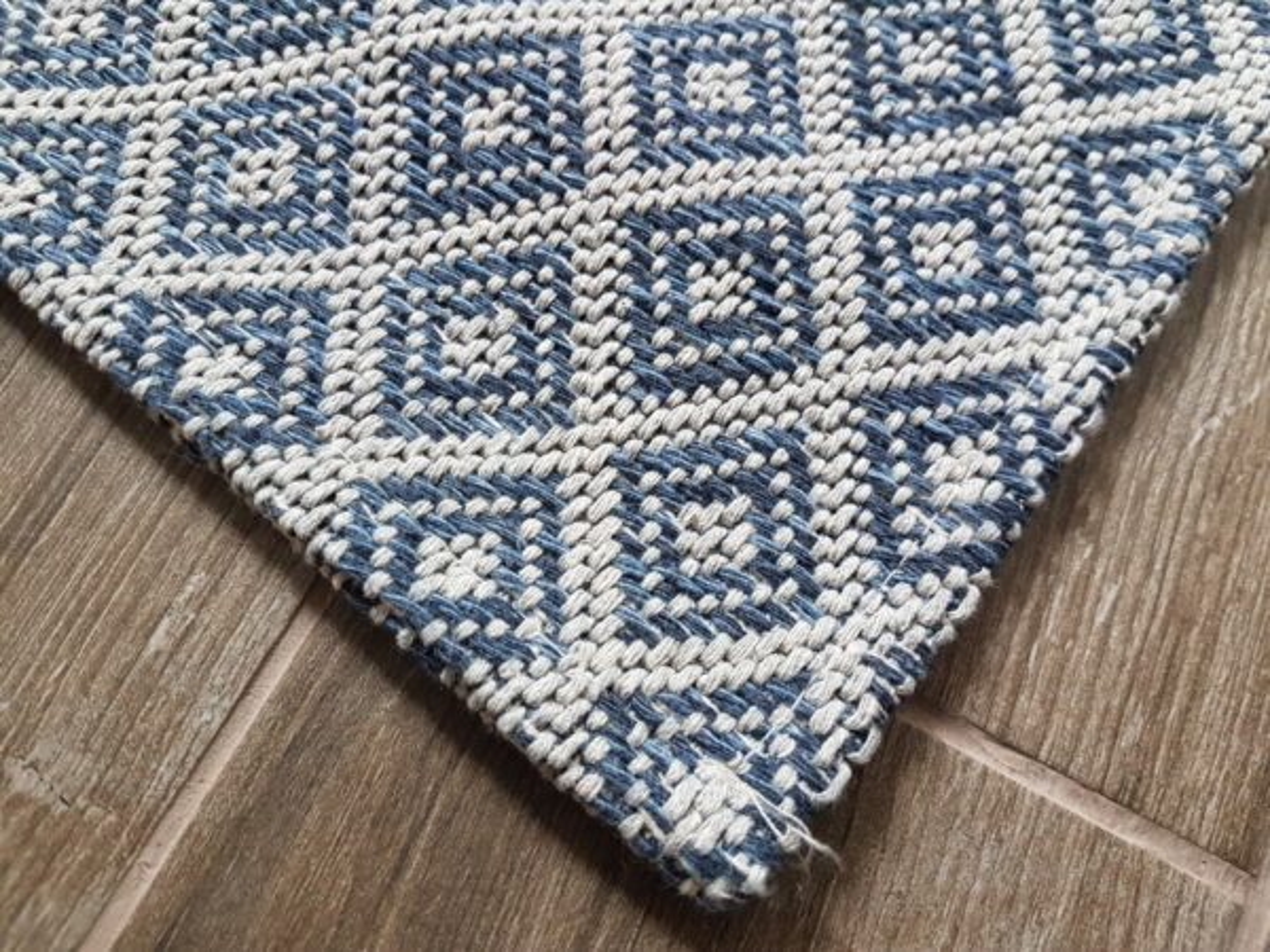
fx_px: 954
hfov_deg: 67.3
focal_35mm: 26
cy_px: 476
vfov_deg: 53.1
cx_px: 635
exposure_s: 1/50
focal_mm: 4.2
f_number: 1.7
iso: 200
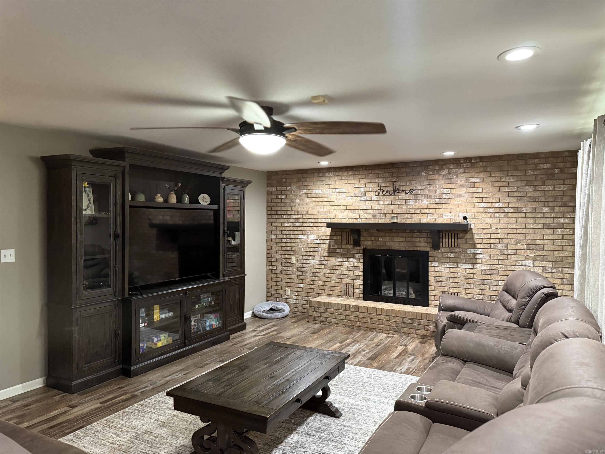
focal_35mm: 24
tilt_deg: +0.1
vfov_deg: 56.8
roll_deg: -0.3
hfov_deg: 71.6
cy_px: 227
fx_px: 419
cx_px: 302
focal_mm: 6.76
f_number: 1.78
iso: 800
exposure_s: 1/60
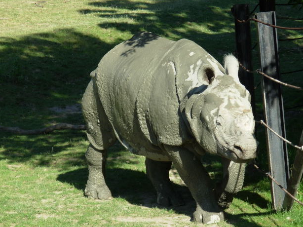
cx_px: 143
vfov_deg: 7.9
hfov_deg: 10.6
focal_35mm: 187
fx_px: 1636
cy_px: 113
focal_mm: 27
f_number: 4.8
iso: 50
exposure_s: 1/279
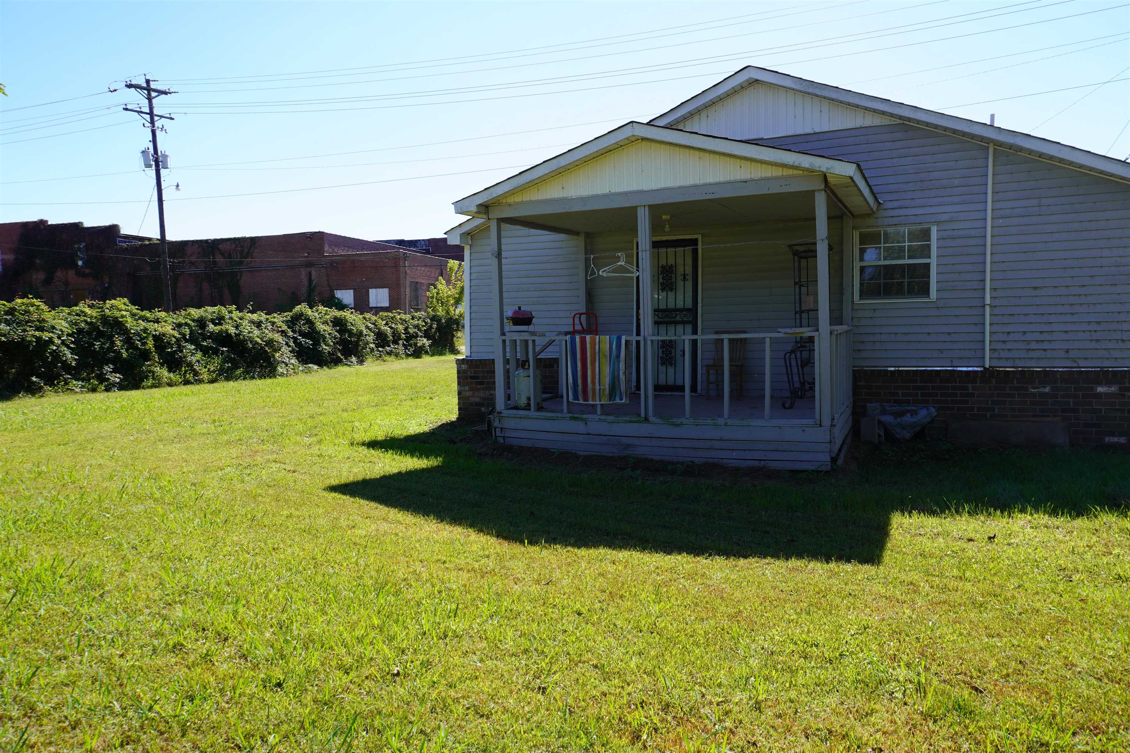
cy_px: 376
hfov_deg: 73.7
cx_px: 565
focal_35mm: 24
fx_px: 753
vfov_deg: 53.1
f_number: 9
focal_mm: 16
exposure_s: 1/125
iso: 100
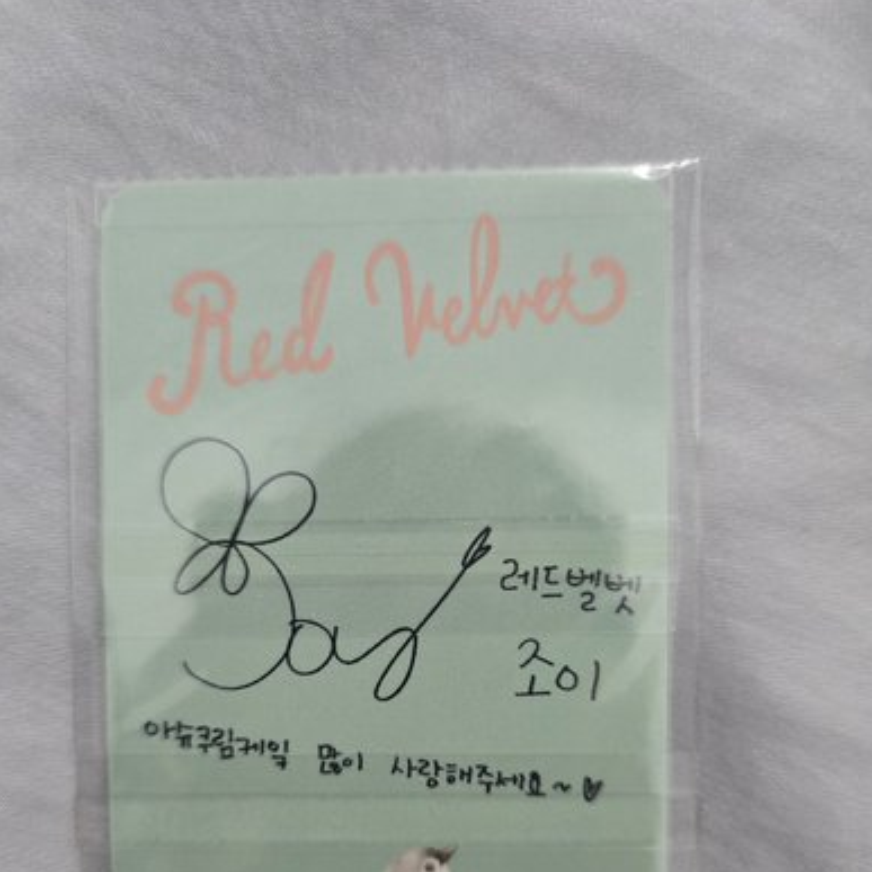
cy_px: 582
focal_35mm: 28
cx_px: 426
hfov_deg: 57.3
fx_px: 798
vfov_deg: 56.1
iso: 500
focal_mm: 5.4
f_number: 1.8
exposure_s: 1/60
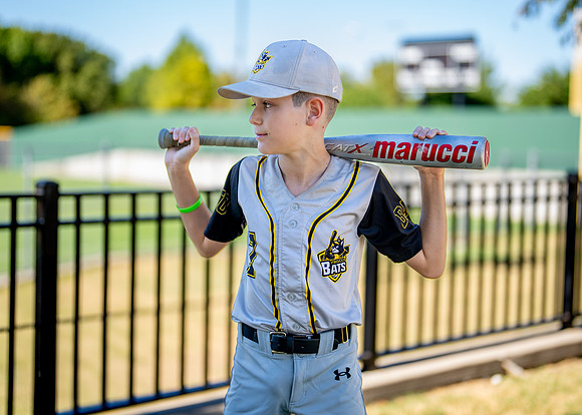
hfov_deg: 32.3
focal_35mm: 61
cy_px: 183
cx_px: 304
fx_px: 1006
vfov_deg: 23.3
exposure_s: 1/2000
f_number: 1.2
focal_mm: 50
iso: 100
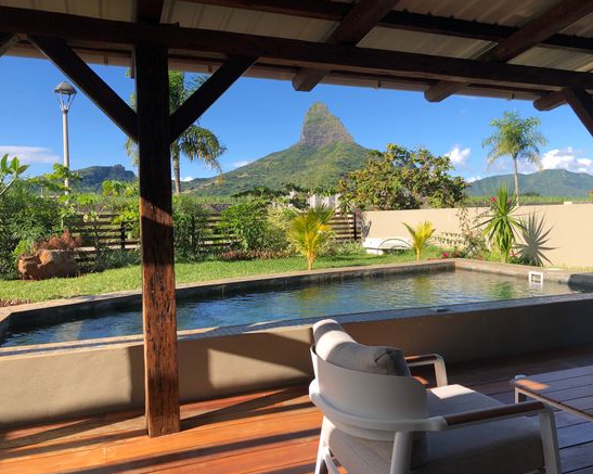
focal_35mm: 30
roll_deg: +1.6
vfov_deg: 48.5
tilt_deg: -1.3
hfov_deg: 58.7
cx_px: 321
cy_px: 240
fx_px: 526
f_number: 1.8
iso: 20
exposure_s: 1/1171
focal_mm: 4
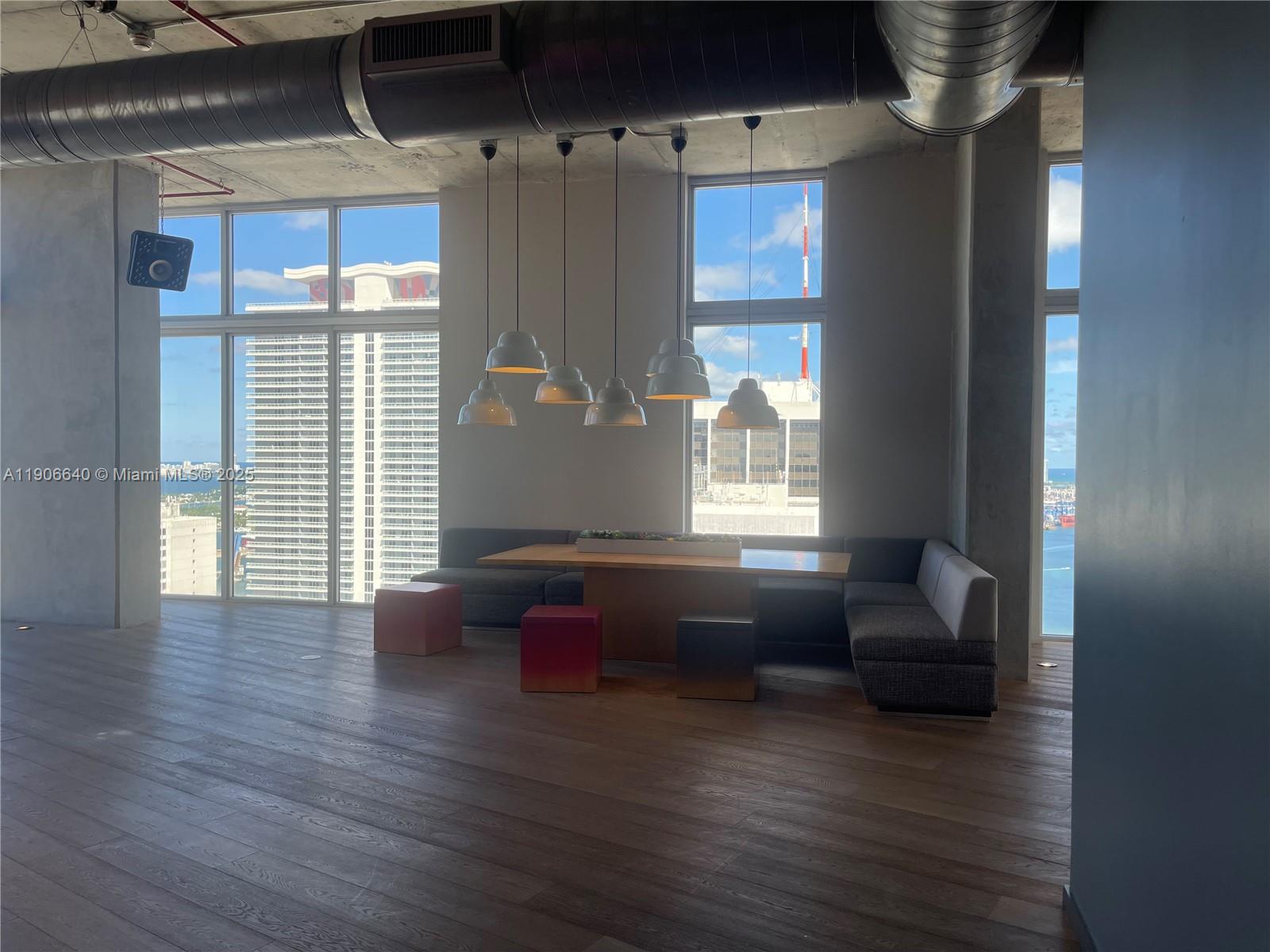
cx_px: 635
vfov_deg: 54.9
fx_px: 917
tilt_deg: -2.4
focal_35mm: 25
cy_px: 476
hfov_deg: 69.4
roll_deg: -0.9
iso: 32
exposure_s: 1/615
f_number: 1.6
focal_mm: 5.1
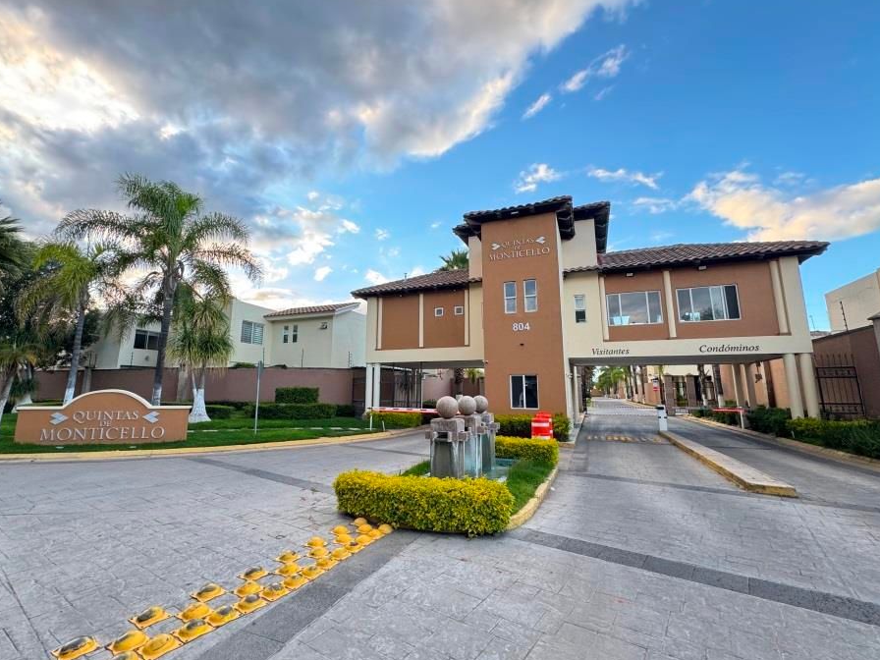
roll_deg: -0.4
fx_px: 407
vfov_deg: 78.1
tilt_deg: +10.4
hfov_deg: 94.4
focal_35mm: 16
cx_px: 417
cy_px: 320
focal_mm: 2.22
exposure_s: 1/99
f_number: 2.2
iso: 125
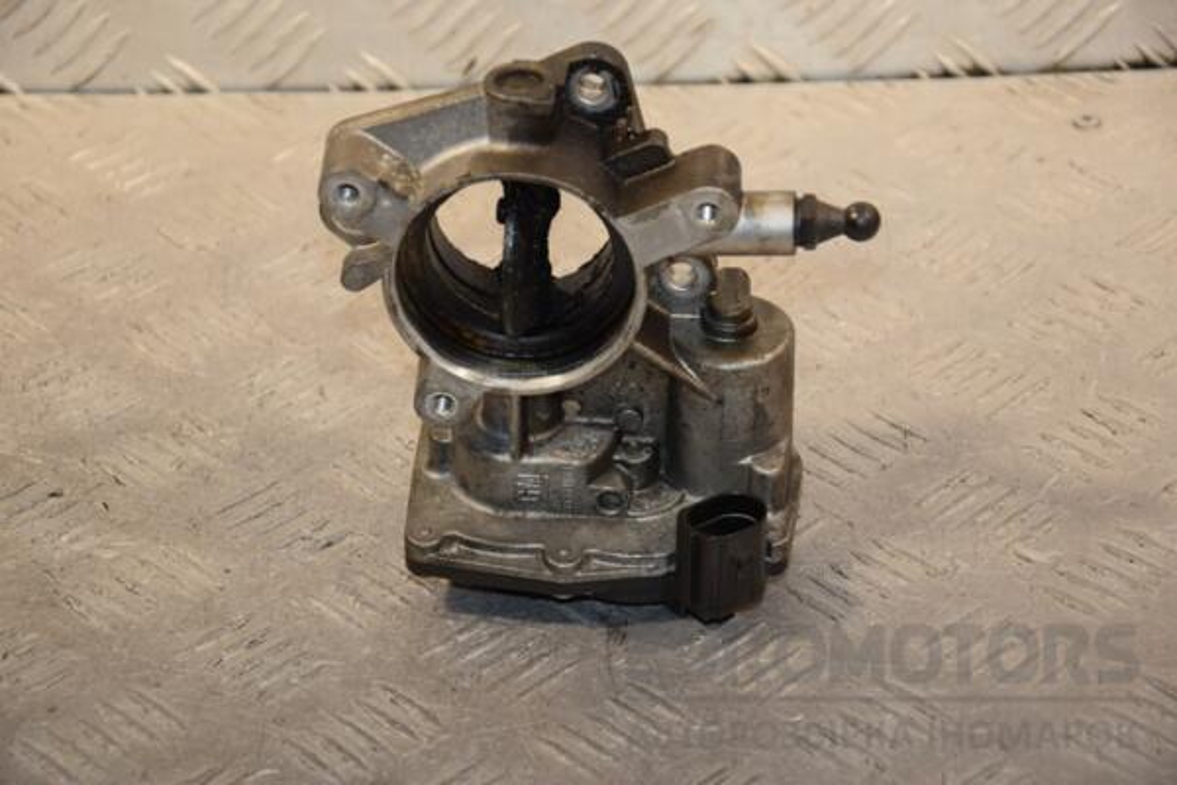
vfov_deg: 11.4
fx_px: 3923
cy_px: 392
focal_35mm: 120
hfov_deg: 17.1
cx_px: 588
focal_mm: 80
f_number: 5.3
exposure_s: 1/200
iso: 800
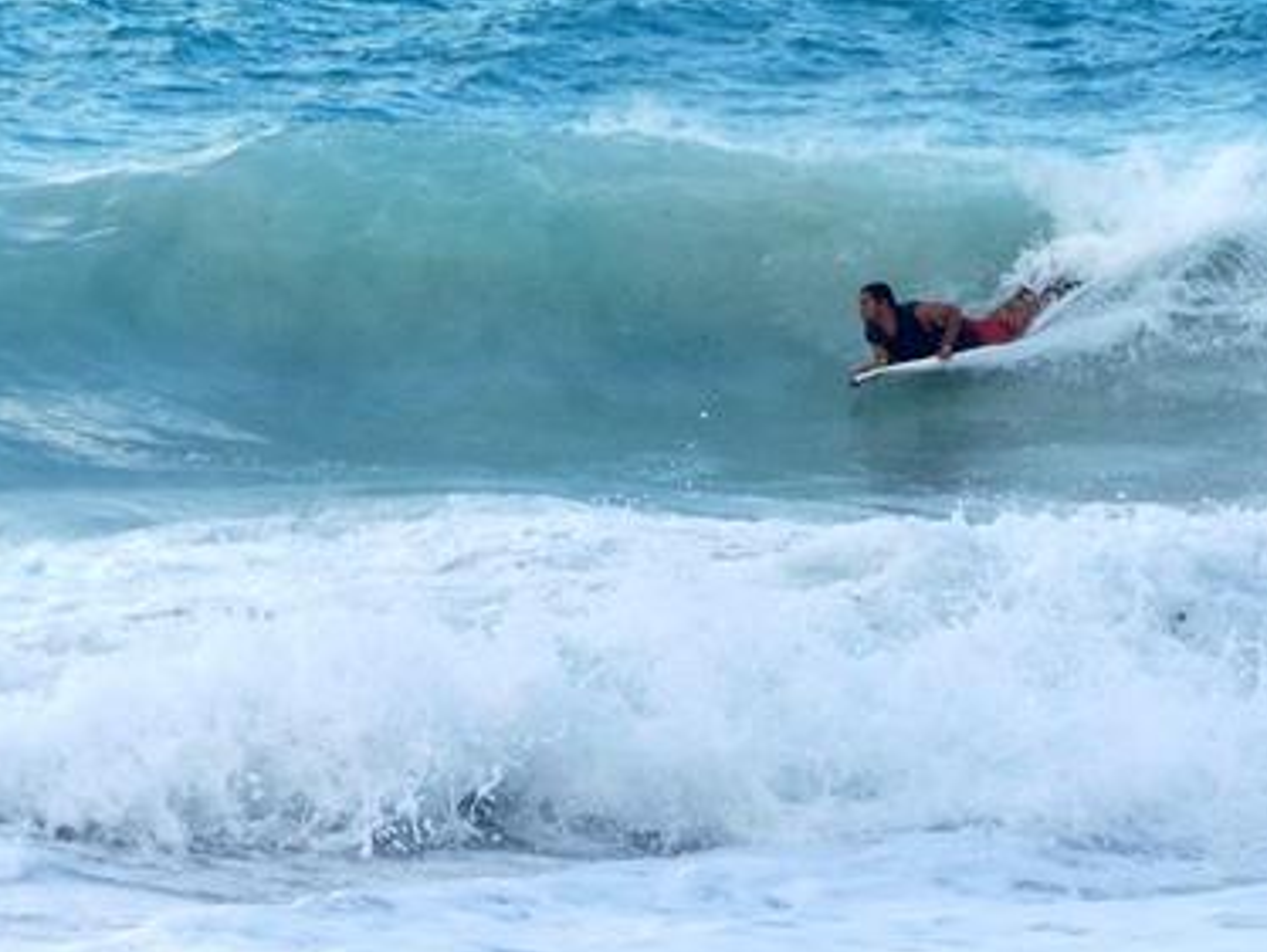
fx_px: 6886
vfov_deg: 7.9
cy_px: 464
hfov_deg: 10.5
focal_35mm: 188
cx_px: 571
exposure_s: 1/640
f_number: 3.2
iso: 80
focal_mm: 21.2
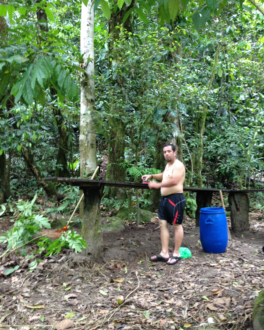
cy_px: 174
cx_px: 132
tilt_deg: +4.2
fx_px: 361
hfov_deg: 40.1
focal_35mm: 37
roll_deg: -0.1
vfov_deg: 49.1
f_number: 2.4
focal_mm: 4.28
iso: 50
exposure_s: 1/24
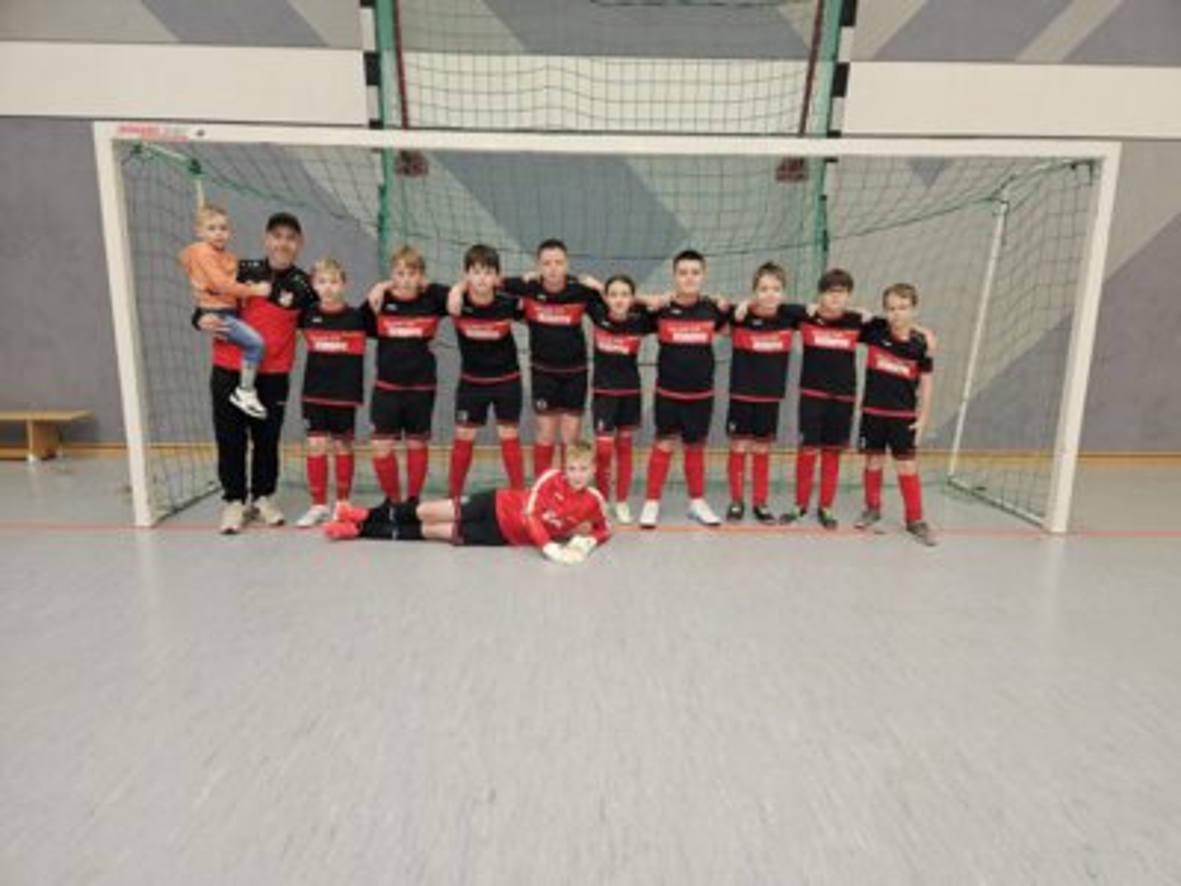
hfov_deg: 73.9
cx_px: 590
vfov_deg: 58.9
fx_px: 785
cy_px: 443
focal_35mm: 23
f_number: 1.8
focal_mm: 5.4
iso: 160
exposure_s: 1/100
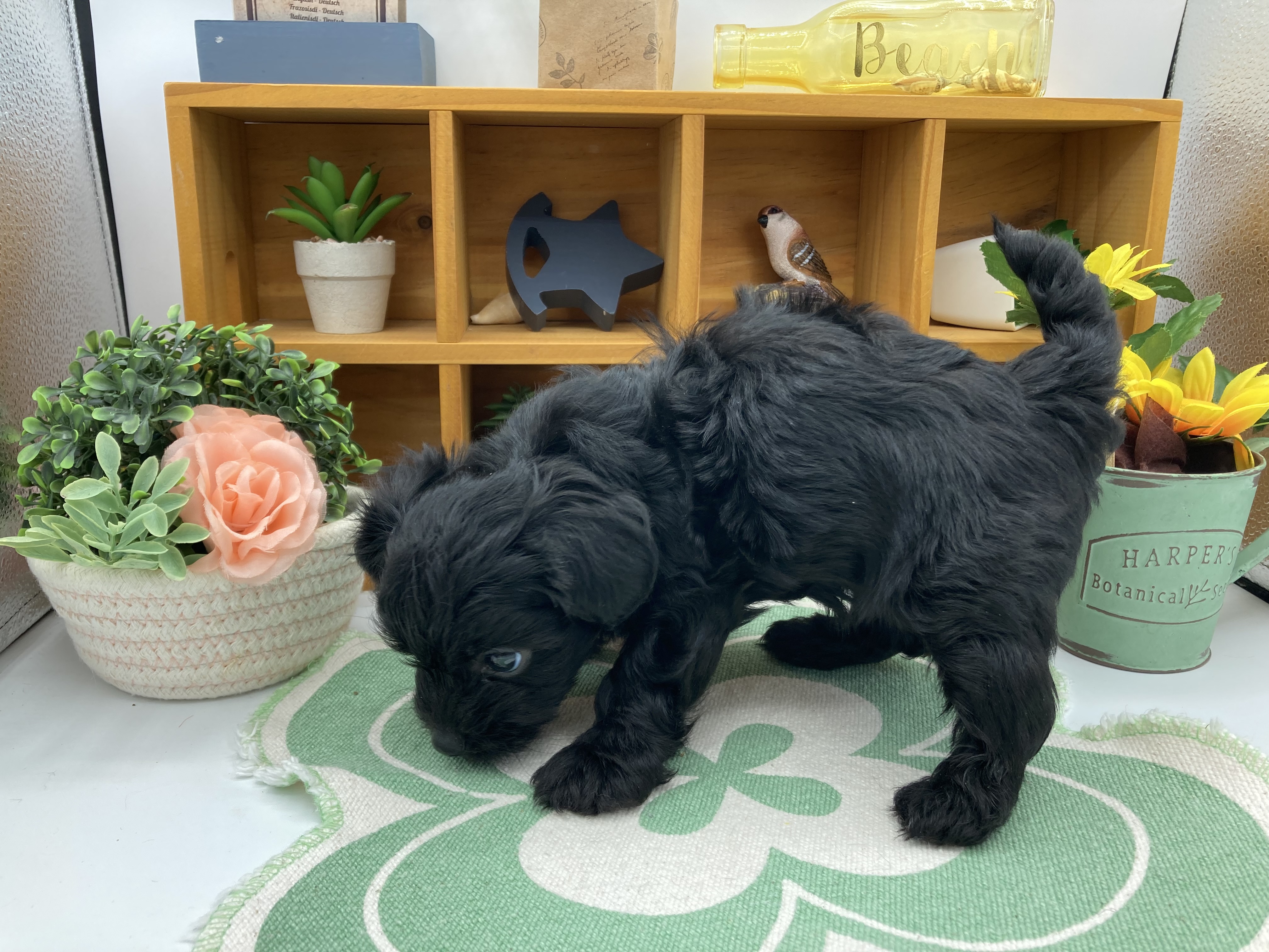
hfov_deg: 63.4
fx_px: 1026
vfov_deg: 49.7
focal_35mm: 28
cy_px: 476
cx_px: 634
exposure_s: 1/190
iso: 20
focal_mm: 3.99
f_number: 1.8
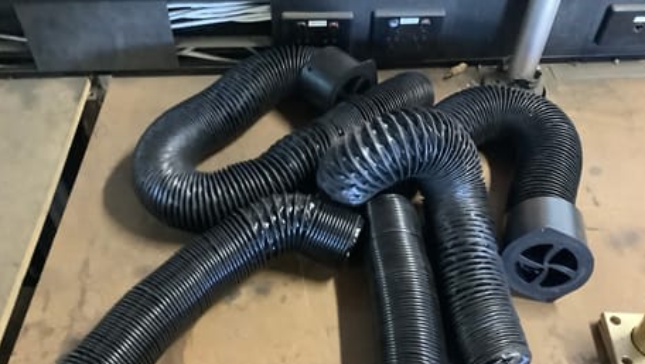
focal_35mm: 37
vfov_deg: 31.8
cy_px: 243
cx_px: 307
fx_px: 633
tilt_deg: -49.7
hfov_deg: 54.0
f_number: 2.4
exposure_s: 1/17
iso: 640
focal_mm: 3.3
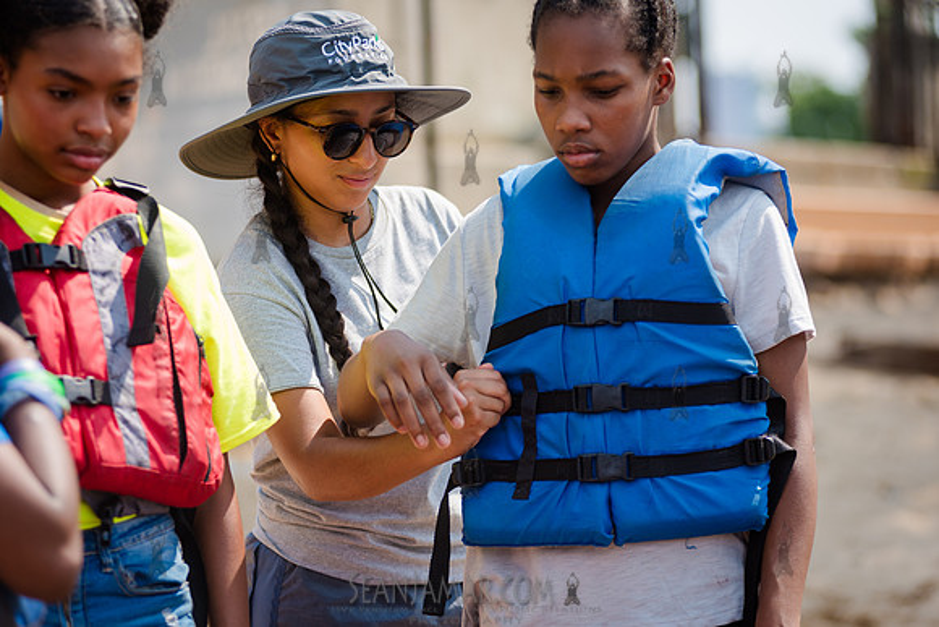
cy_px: 314
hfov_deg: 16.4
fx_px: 3261
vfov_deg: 11.0
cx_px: 470
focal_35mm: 125
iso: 100
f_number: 3.2
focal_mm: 125
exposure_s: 1/800
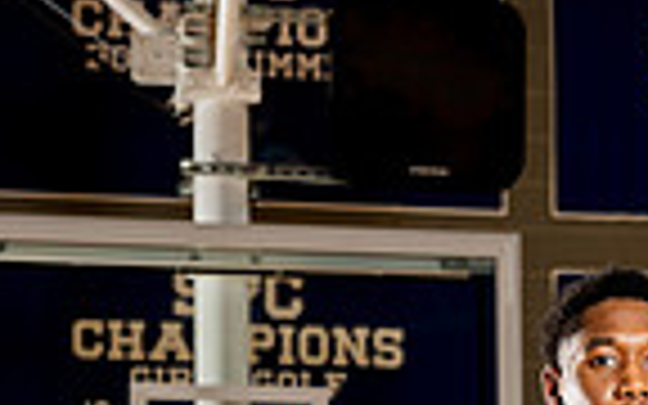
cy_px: 986
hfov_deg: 11.3
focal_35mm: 185
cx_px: 482
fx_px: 3267
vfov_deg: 6.7
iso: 250
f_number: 4
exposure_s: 1/250
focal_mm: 58
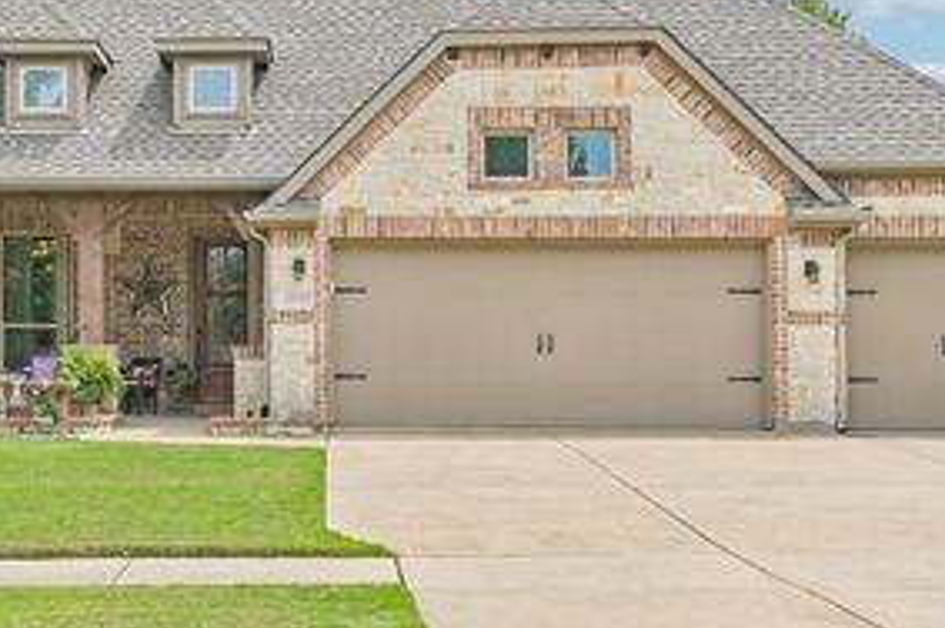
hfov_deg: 37.1
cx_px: 297
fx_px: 1390
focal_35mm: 53
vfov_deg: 25.3
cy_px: 195
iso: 400
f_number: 8
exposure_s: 1/800
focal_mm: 30
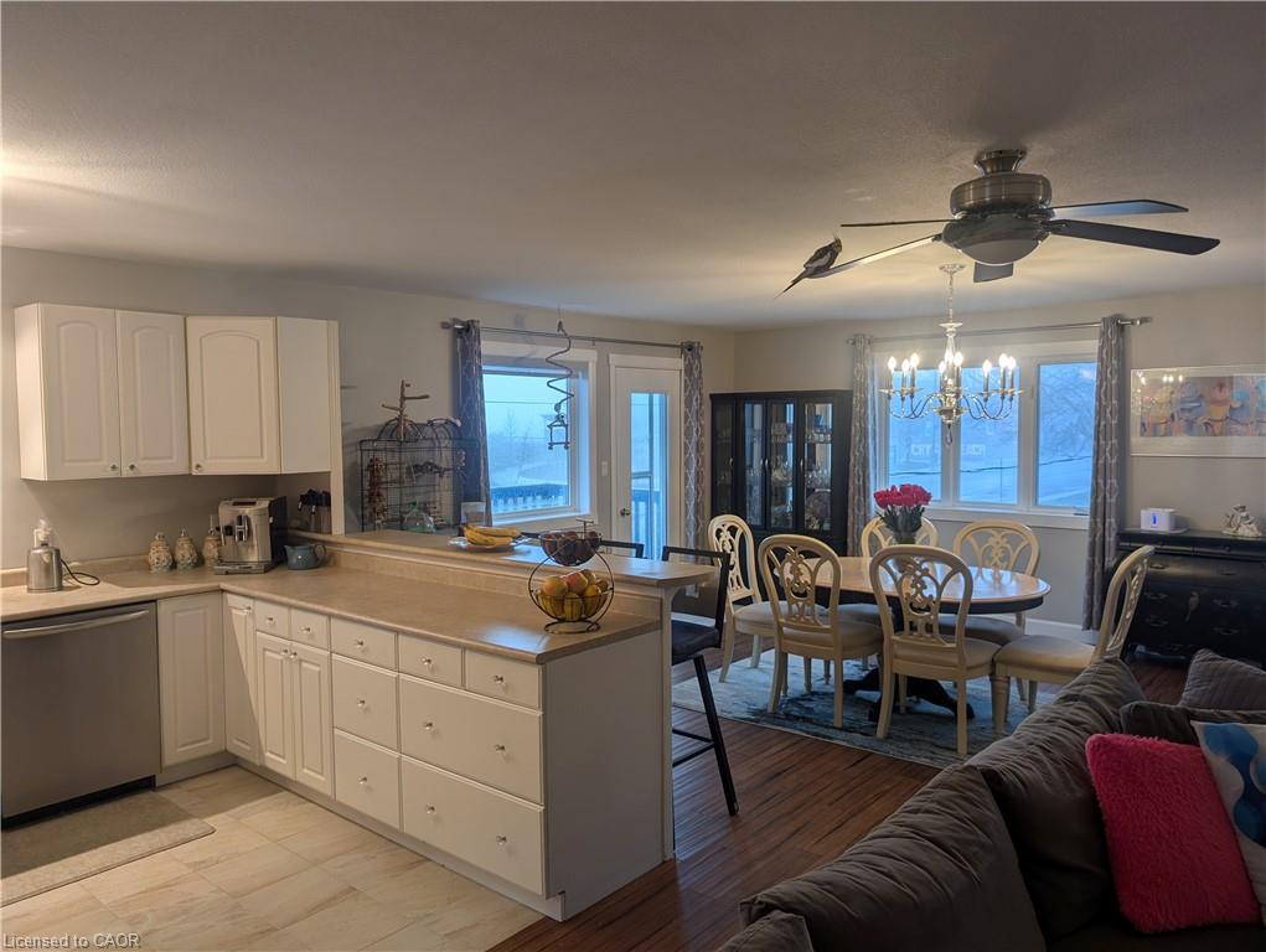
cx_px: 633
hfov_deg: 71.5
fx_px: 879
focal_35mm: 24
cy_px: 476
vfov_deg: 56.9
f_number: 1.68
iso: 23
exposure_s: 1/30
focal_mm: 6.9
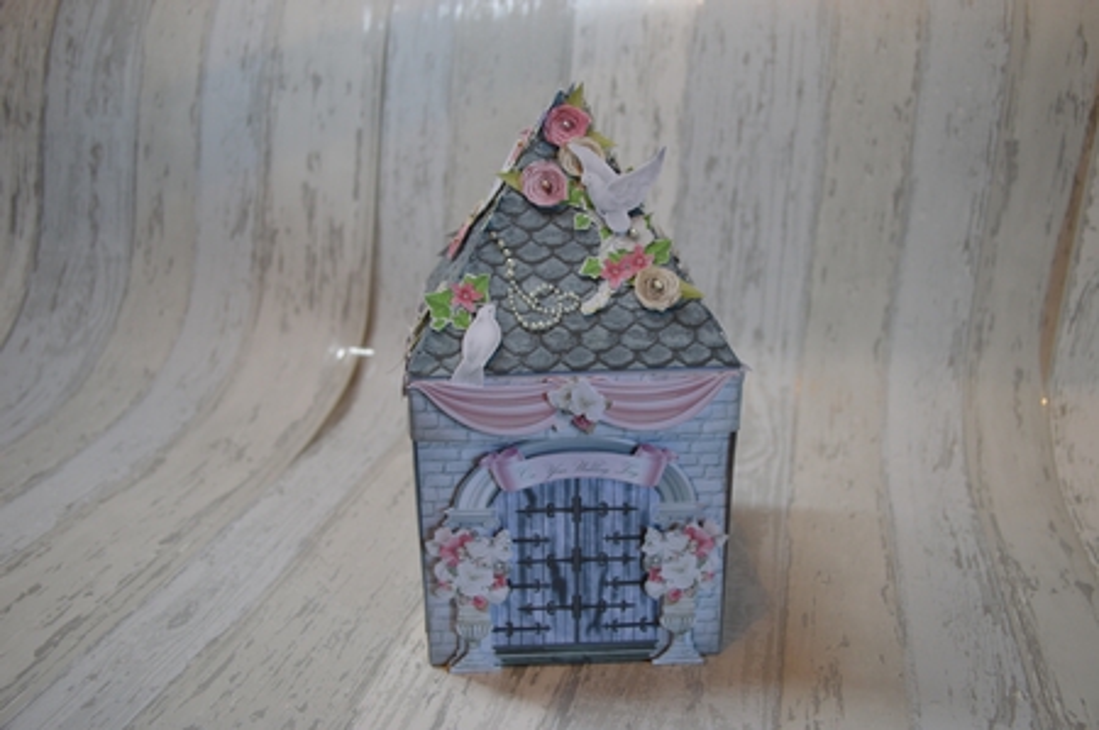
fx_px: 1006
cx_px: 550
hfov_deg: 57.3
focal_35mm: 33
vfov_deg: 39.9
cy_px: 365
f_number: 3.8
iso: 400
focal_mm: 22
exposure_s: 1/50
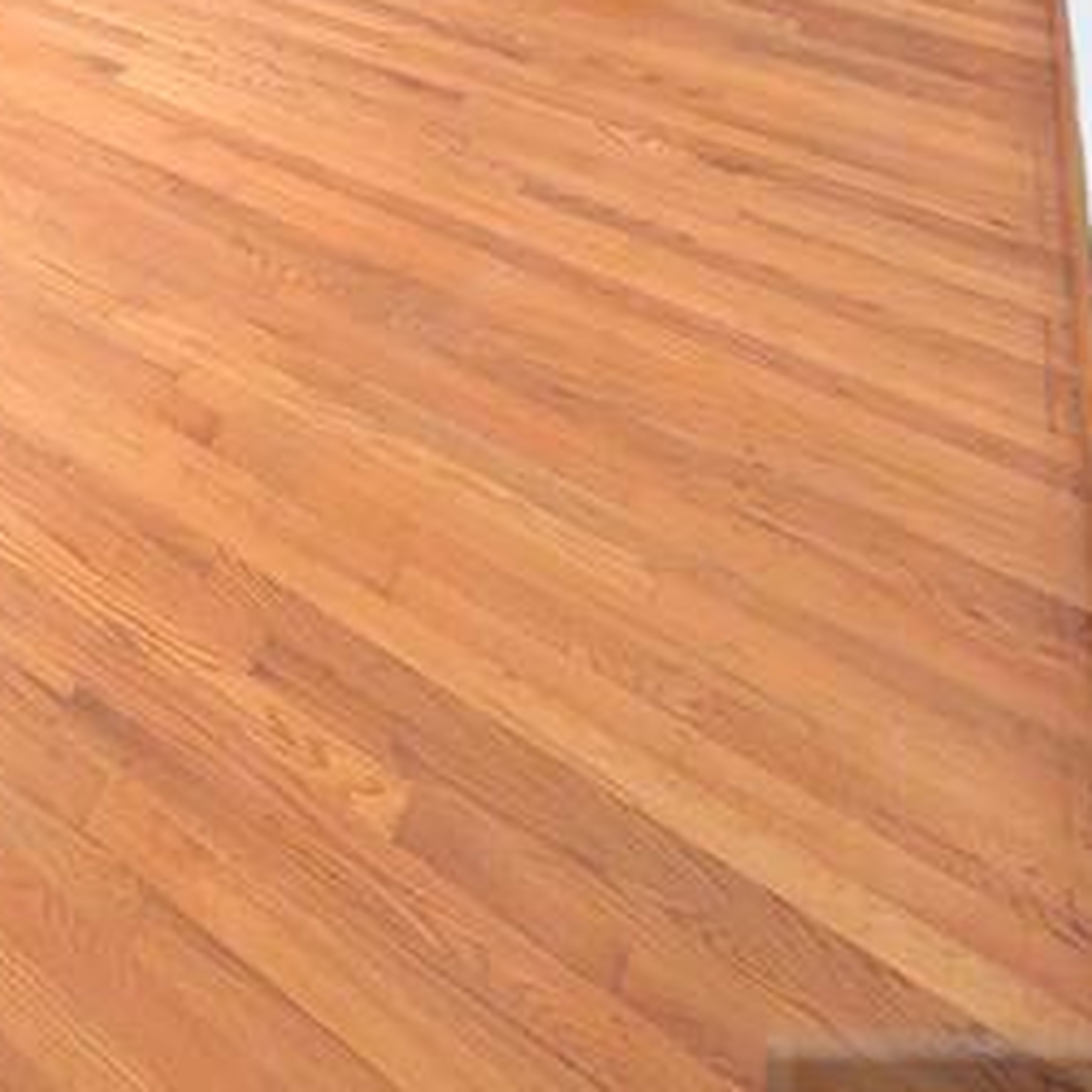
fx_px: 1249
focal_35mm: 35
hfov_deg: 41.2
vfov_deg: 32.3
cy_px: -399
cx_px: 4
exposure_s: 1/233
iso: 31
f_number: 2.2
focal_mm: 1.54
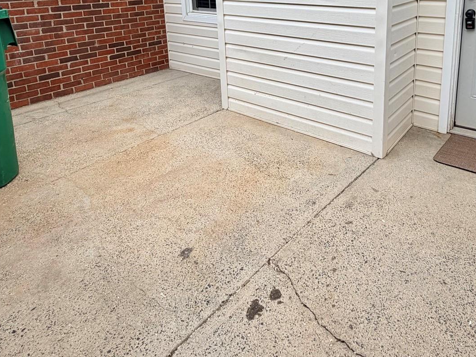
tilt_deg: -10.3
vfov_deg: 47.1
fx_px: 371
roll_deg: +1.1
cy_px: 48
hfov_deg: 64.5
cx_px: 295
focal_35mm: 27
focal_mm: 2.22
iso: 40
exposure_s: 1/527
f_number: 2.2
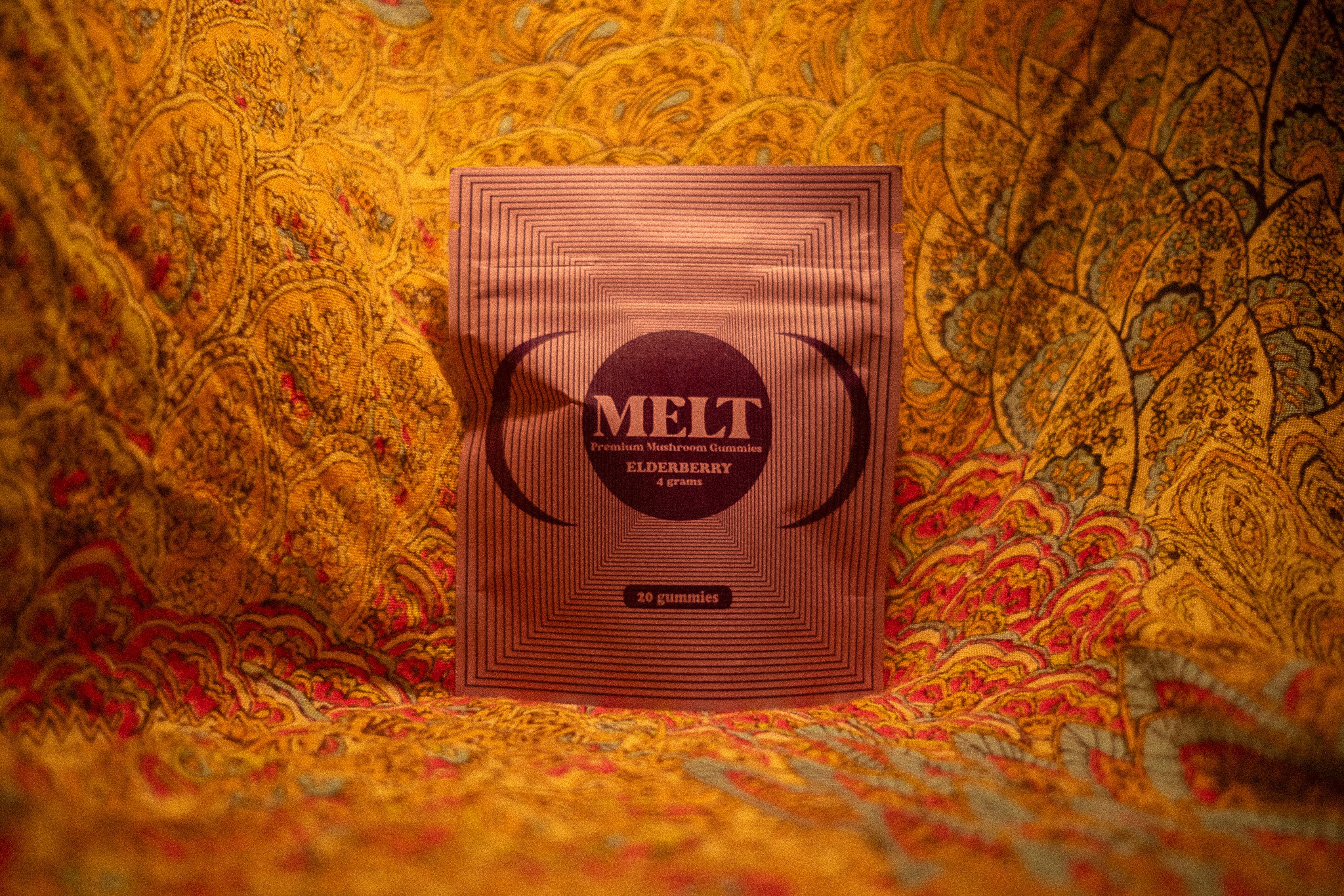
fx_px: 1306
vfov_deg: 37.8
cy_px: 448
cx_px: 672
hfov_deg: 54.4
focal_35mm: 35
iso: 400
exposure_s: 1/60
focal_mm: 23
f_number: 2
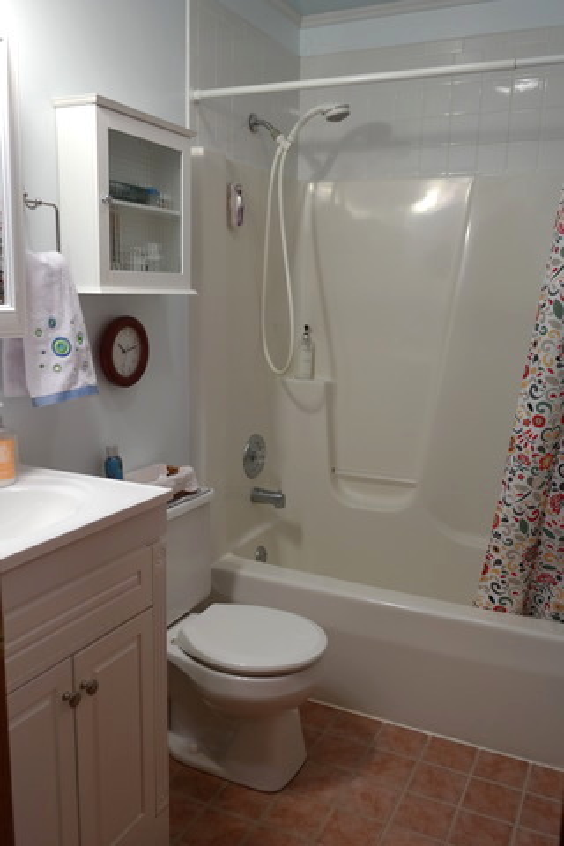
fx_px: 705
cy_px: 423
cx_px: 282
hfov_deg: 43.6
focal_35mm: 30
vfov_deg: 61.9
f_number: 3.5
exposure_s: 1/40
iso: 200
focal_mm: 20
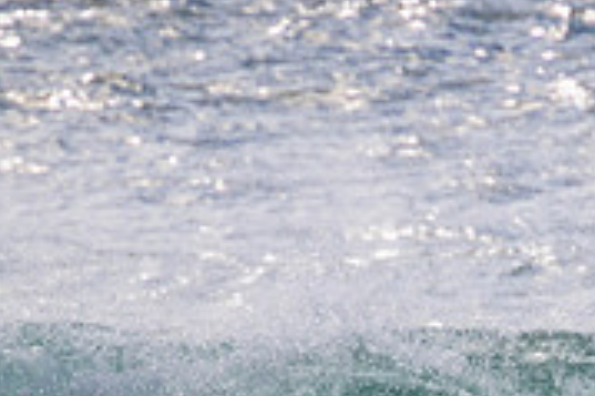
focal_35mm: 2593
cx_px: 681
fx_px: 42816
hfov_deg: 0.8
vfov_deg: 0.5
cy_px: 444
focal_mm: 800
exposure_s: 1/2000
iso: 900
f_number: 11
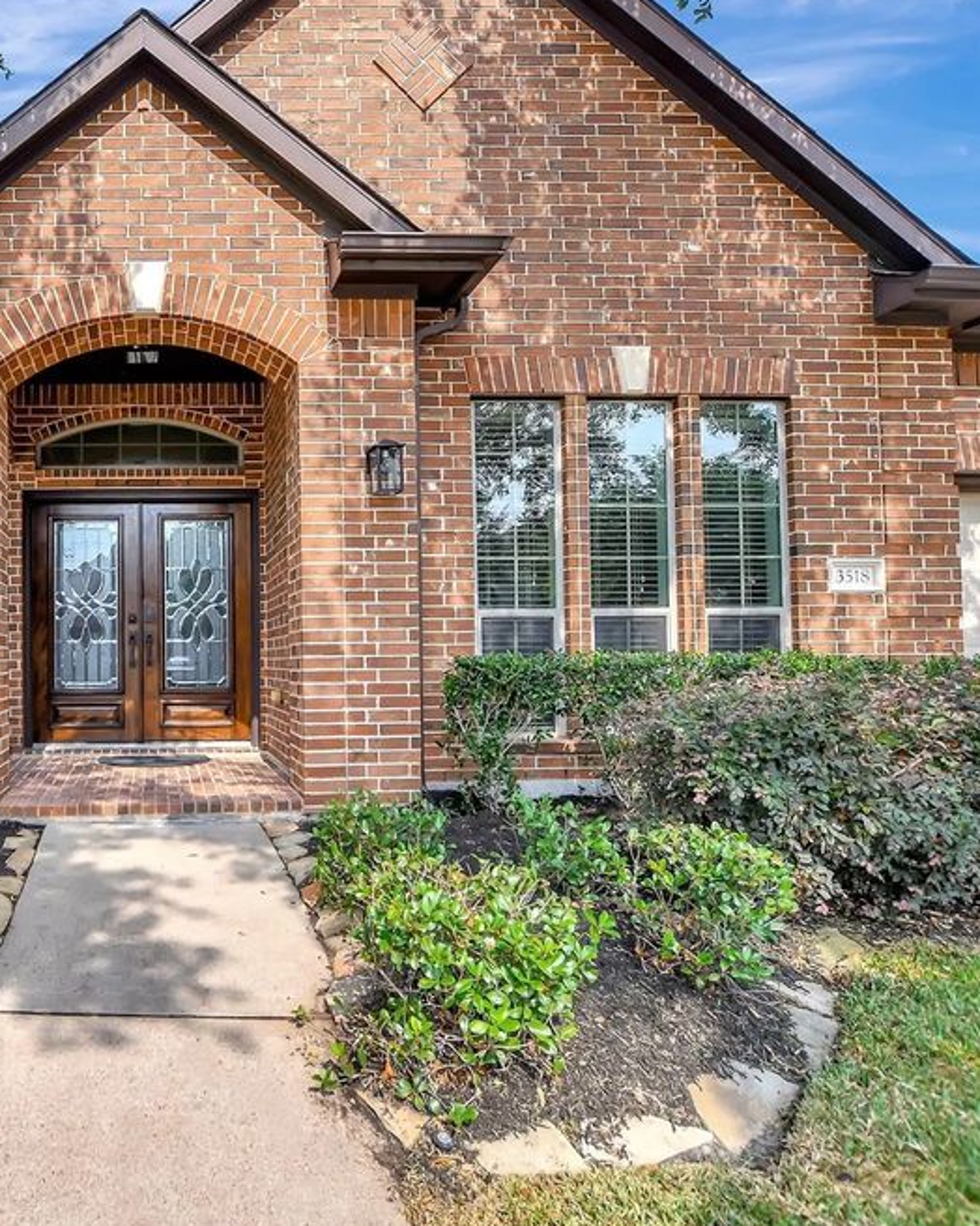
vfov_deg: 75.0
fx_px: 798
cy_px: 630
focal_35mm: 22
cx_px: 151
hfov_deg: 56.8
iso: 100
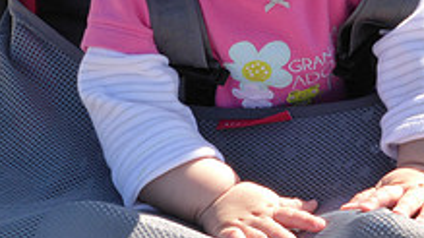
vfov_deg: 4.3
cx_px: 247
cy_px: -77
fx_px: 3192
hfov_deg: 7.6
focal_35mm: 284
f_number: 5.3
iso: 160
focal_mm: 20.6
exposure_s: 1/250
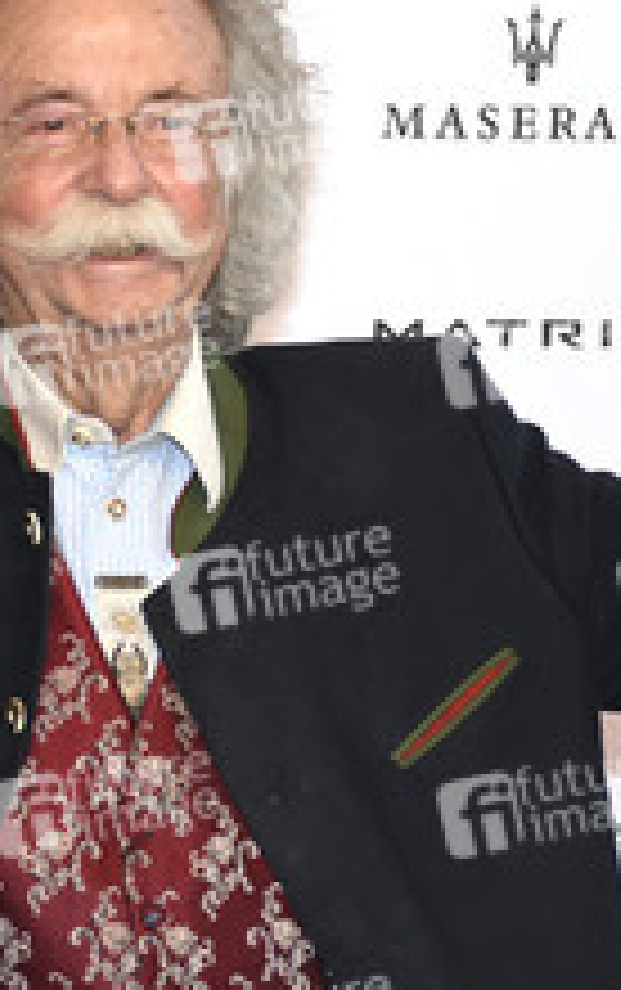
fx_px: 4726
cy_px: 468
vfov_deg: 12.0
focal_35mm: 175
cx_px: 164
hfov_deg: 7.5
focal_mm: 56
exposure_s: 1/160
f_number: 5.6
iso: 250
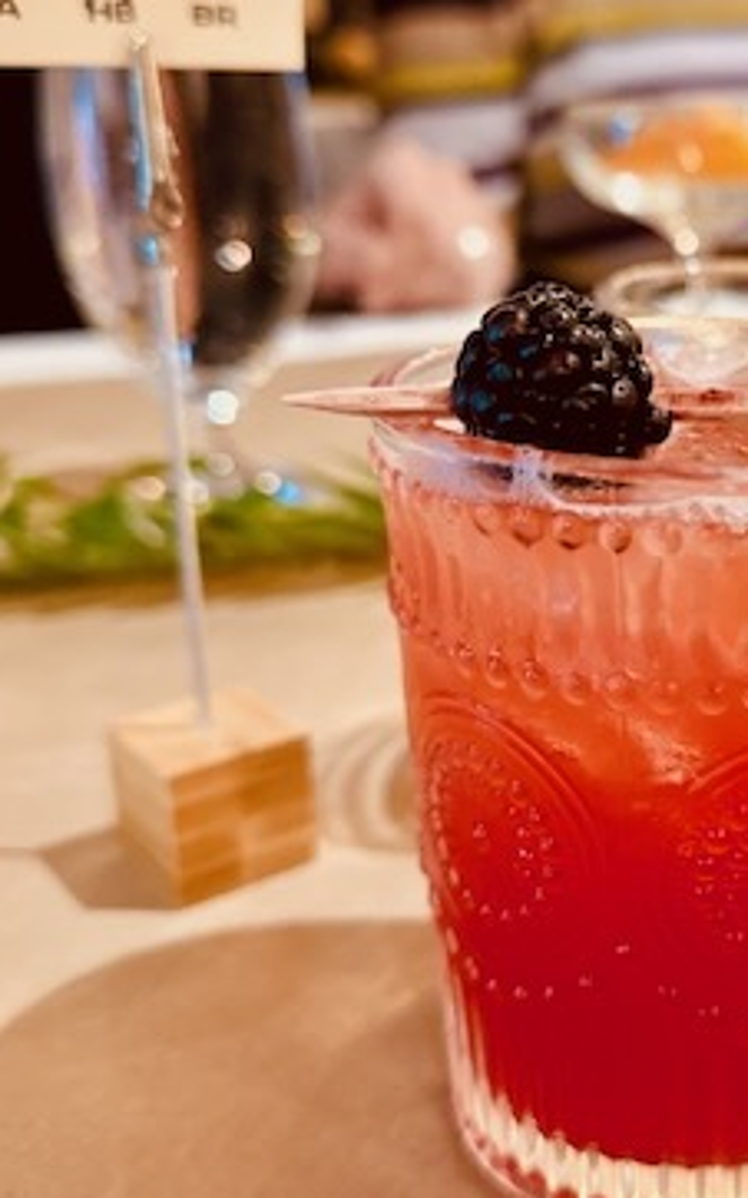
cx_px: 738
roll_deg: -1.1
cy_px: 530
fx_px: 1469
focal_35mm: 45
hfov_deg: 27.1
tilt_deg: -18.1
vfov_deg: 44.3
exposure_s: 1/40
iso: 1000
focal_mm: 6.86
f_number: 1.78
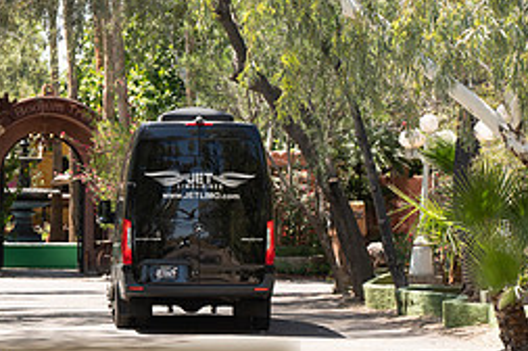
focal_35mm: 225
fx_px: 3296
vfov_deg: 6.1
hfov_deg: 9.1
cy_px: 67
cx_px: 104
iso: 400
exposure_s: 1/800
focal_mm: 98
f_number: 5.6
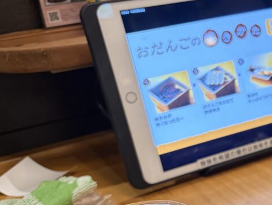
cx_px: 350
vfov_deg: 20.7
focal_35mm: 70
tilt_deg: -25.4
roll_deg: +3.3
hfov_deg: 24.4
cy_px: 178
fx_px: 550
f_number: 1.6
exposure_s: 1/50
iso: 320
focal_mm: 5.96
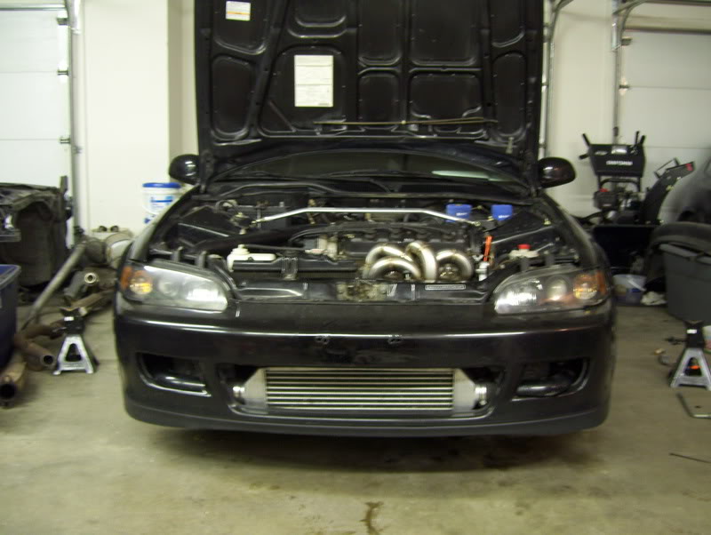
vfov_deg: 39.7
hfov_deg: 51.3
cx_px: 356
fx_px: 740
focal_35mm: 36
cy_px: 268
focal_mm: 6
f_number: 2.7
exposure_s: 1/8
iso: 160
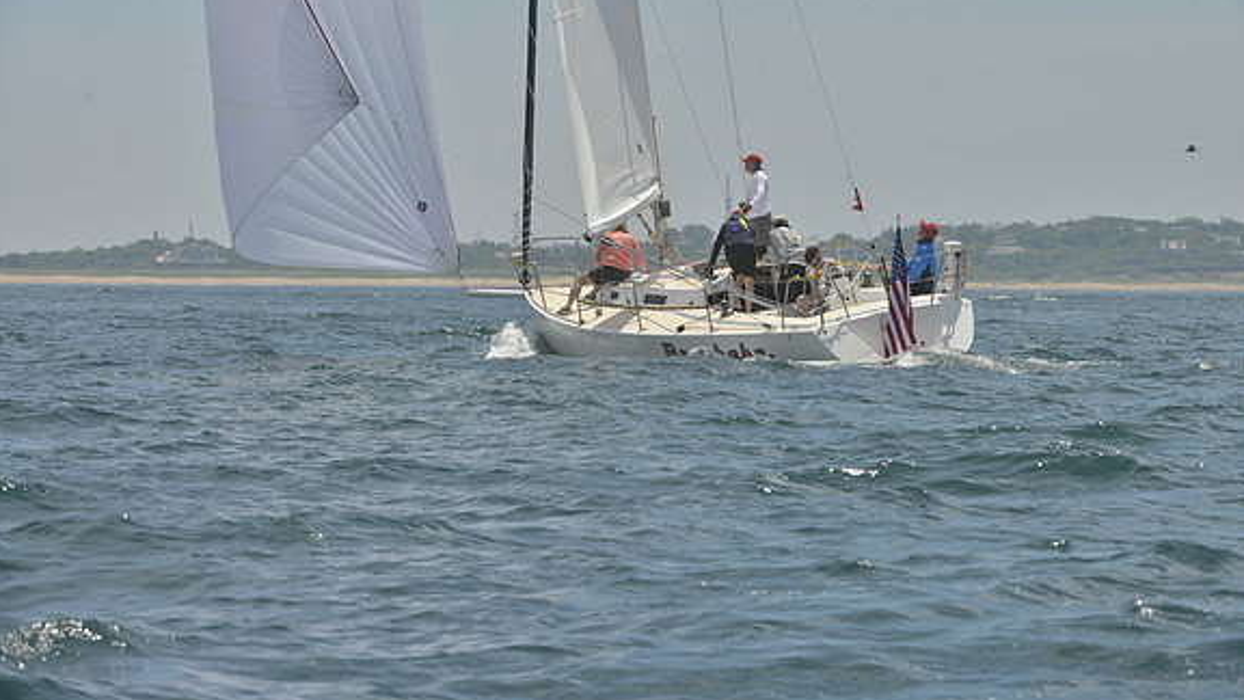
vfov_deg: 5.8
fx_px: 6960
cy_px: 304
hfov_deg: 10.2
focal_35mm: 211
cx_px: 620
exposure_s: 1/800
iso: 280
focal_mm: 200
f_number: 11
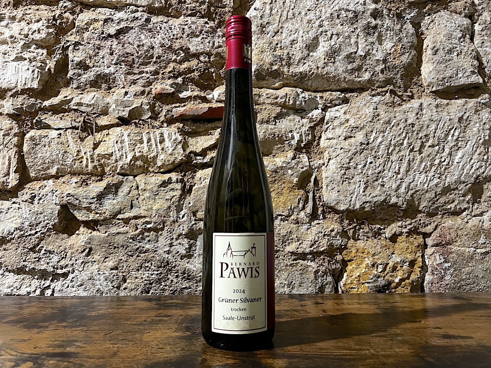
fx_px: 369
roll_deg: +0.7
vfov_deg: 53.1
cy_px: 184
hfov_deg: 67.3
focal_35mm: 26
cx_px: 246
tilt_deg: +4.4
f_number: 1.5
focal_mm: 5.7
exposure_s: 1/33
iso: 500
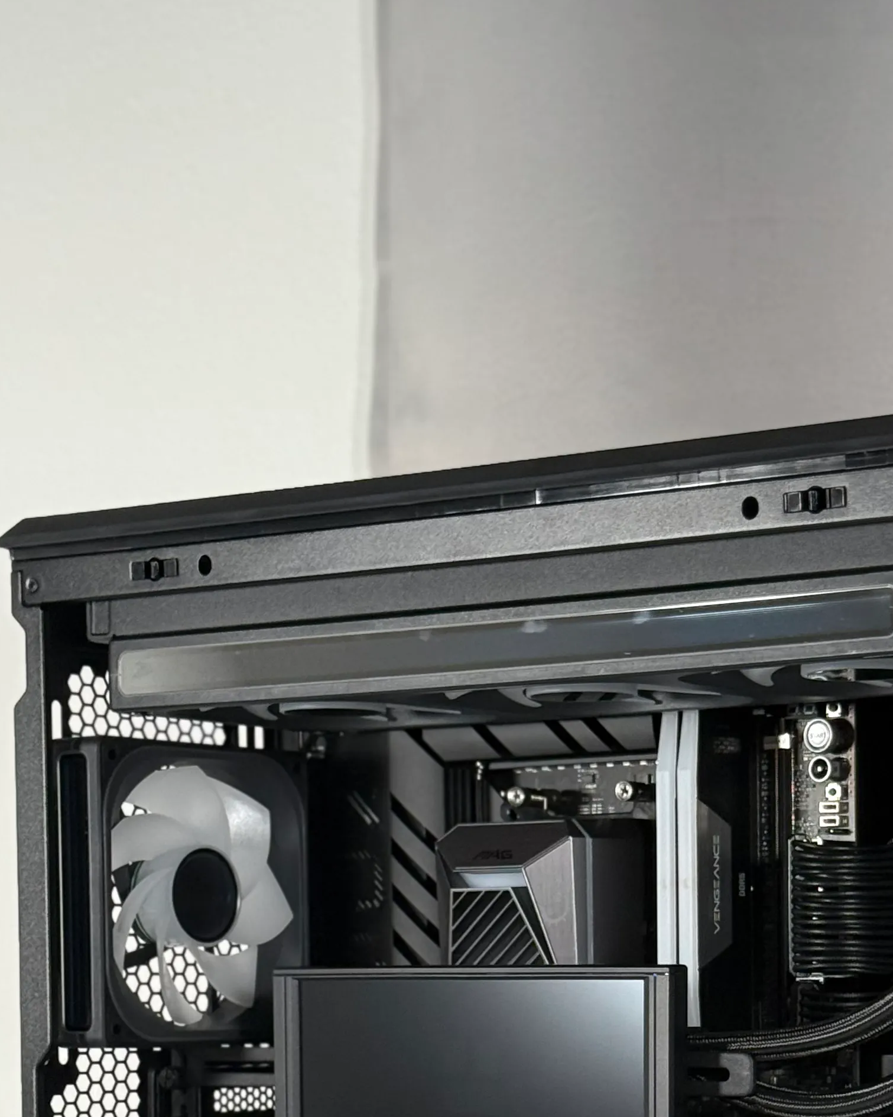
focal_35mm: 100
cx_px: 686
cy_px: 1128
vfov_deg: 18.6
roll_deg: -0.6
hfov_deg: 15.3
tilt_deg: -2.8
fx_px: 3304
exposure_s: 1/60
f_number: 1.78
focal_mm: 6.76
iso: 160
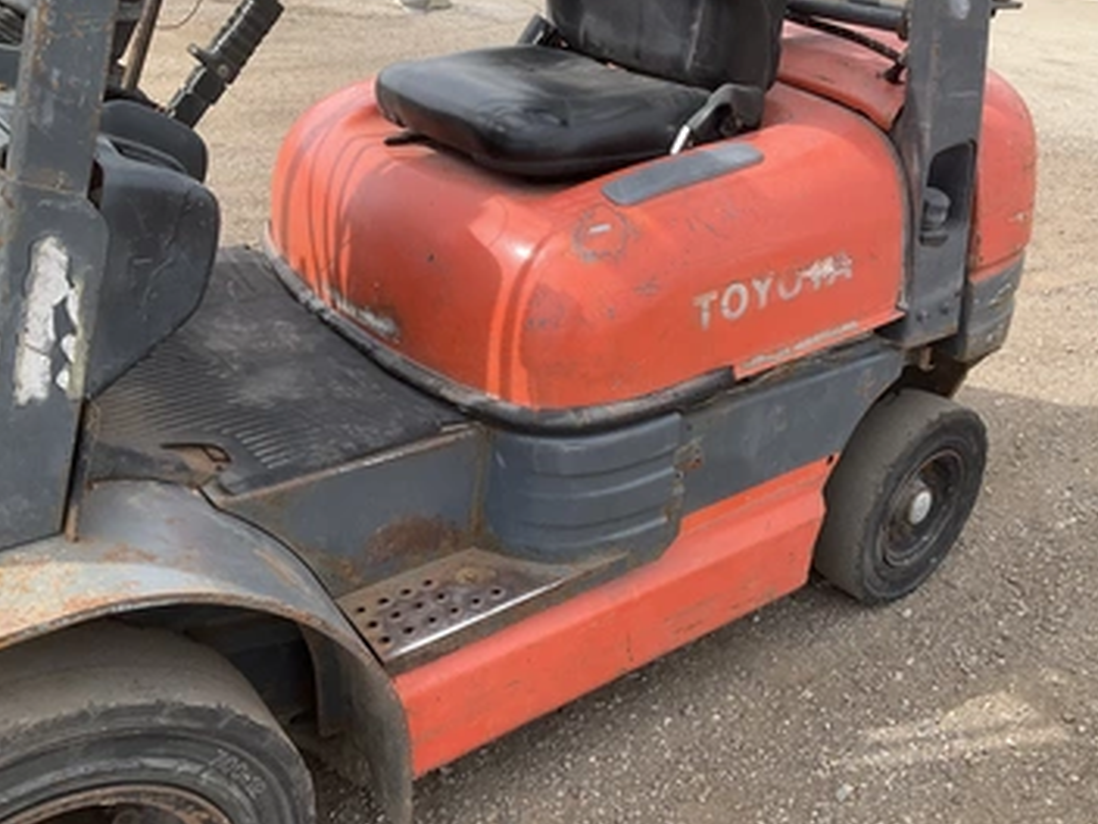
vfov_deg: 42.9
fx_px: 1047
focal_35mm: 33
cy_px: 449
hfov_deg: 55.2
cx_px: 615
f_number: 1.8
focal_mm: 3
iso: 25
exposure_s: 1/759
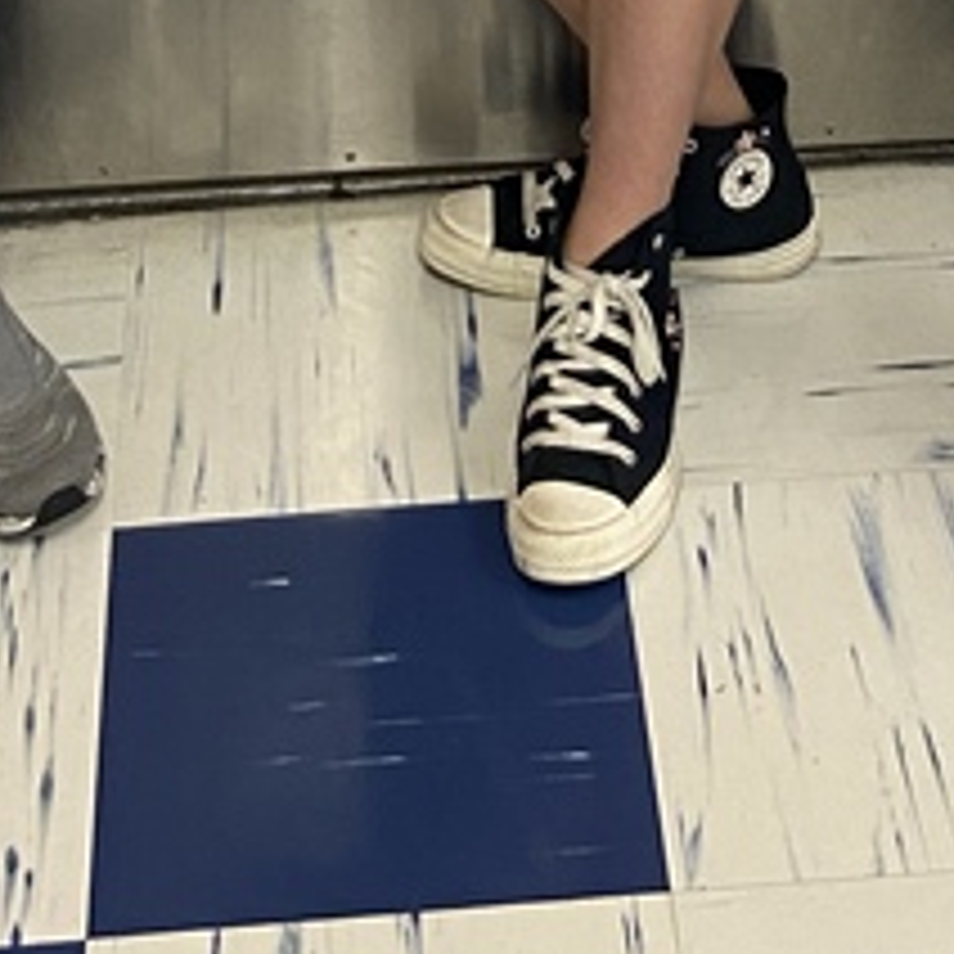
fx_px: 3461
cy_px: -850
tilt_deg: -18.7
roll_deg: +1.4
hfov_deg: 15.7
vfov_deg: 13.7
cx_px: 531
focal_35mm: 111
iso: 160
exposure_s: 1/60
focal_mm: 4.25
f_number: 1.8
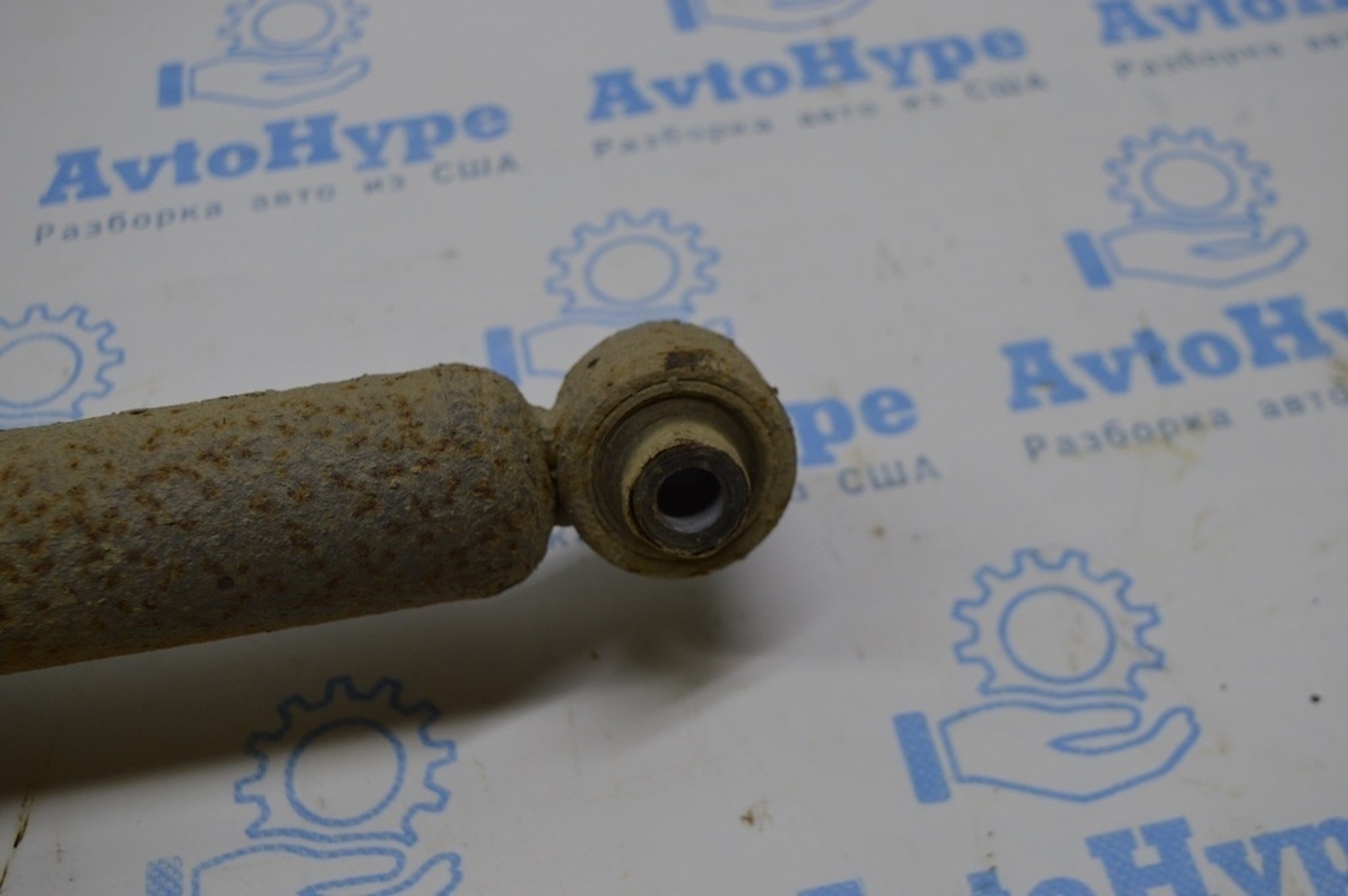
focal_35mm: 44
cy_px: 448
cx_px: 674
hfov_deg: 45.0
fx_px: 1627
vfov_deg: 30.8
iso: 400
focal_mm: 29
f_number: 5.6
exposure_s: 1/125
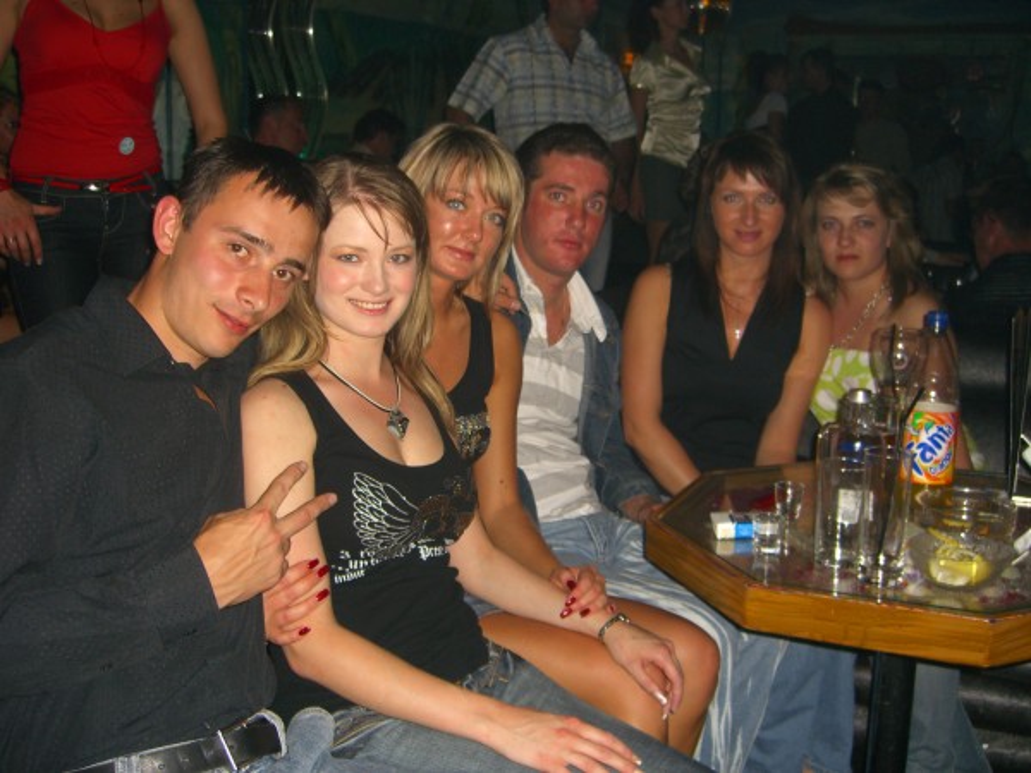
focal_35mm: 38
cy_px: 386
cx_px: 516
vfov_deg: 37.7
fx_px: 1132
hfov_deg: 49.0
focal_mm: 7.9
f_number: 2.8
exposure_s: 1/60
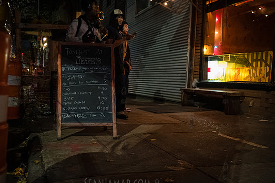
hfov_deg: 46.3
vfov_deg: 31.9
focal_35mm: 42
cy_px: 95
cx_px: 124
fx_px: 321
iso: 12800
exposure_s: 1/160
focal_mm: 35
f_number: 2.8
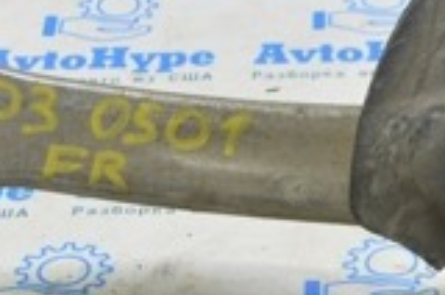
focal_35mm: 156
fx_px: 1924
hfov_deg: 13.1
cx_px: 373
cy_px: 152
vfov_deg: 8.8
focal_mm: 26
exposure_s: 1/20
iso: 400
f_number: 5.6
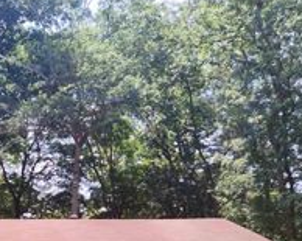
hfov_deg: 26.0
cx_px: -22
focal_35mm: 68
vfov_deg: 21.2
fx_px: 607
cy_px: 276
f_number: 1.79
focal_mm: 4.71
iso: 112
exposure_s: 1/676
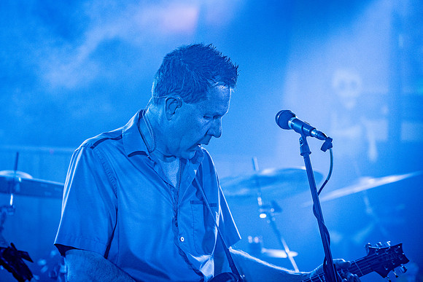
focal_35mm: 218
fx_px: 2559
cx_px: 193
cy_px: 128
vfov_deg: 6.3
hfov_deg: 9.4
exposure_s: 1/200
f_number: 4
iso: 3200
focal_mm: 200
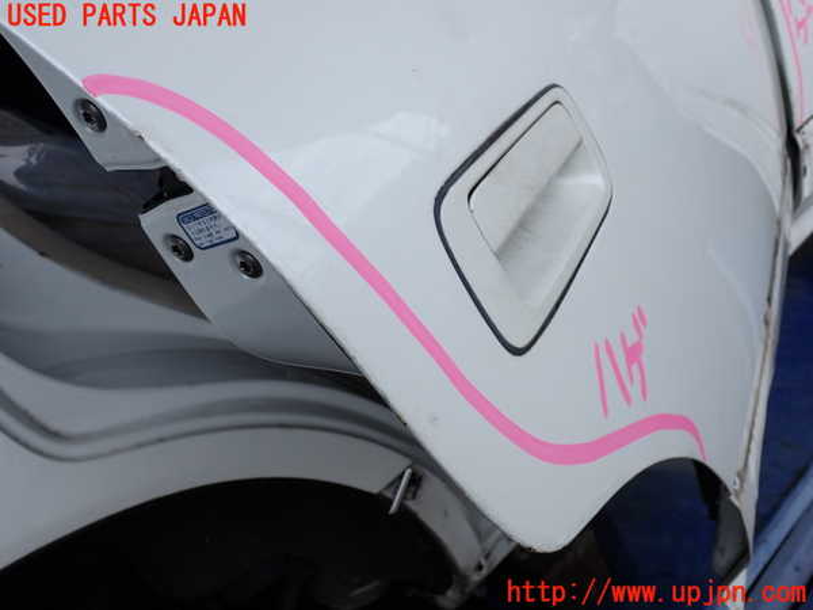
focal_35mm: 32
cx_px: 406
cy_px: 305
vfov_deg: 44.2
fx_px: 752
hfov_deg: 56.8
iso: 100
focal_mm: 5.79
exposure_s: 1/640
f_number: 3.2
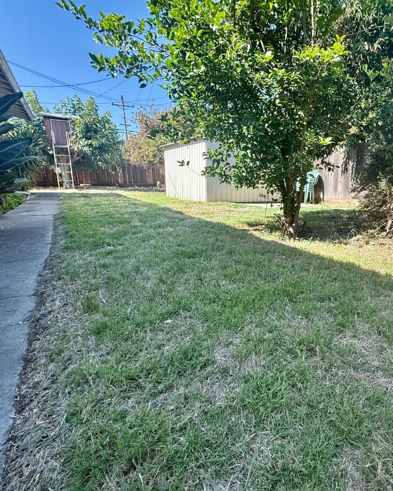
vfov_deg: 83.3
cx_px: 265
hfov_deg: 68.7
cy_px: 243
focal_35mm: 19
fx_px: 276
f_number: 2.2
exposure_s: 1/545
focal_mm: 2.22
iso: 64
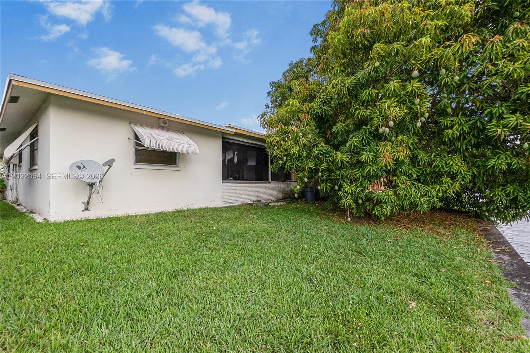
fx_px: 221
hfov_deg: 100.4
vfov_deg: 77.3
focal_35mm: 15
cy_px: 176
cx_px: 265
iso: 1250
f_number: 8
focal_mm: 10
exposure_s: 1/1250
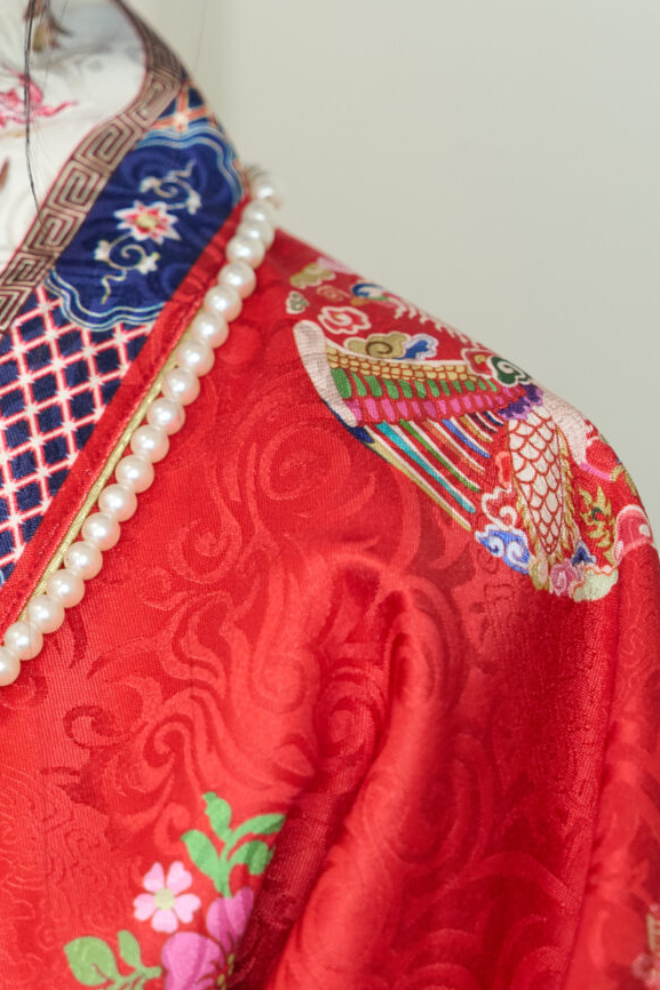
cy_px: -199
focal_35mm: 207
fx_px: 5694
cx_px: -197
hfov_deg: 6.6
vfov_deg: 9.8
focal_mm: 70
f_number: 2.8
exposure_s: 1/160
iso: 400
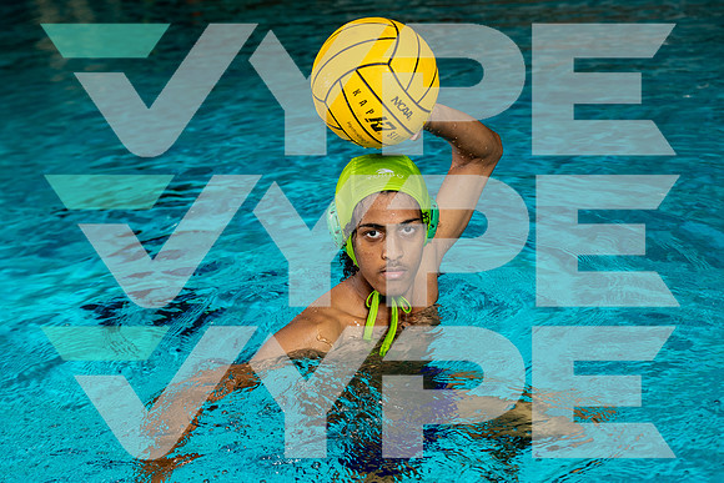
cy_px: 241
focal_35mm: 56
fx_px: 1122
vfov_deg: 24.3
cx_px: 357
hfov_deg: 35.8
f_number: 3.5
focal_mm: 49
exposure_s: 1/250
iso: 320
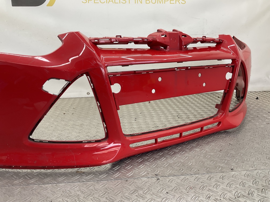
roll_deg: +1.4
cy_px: 101
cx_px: 135
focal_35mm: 29
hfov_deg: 61.7
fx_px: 226
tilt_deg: -15.6
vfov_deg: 48.2
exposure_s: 1/120
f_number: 1.8
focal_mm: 3
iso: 32
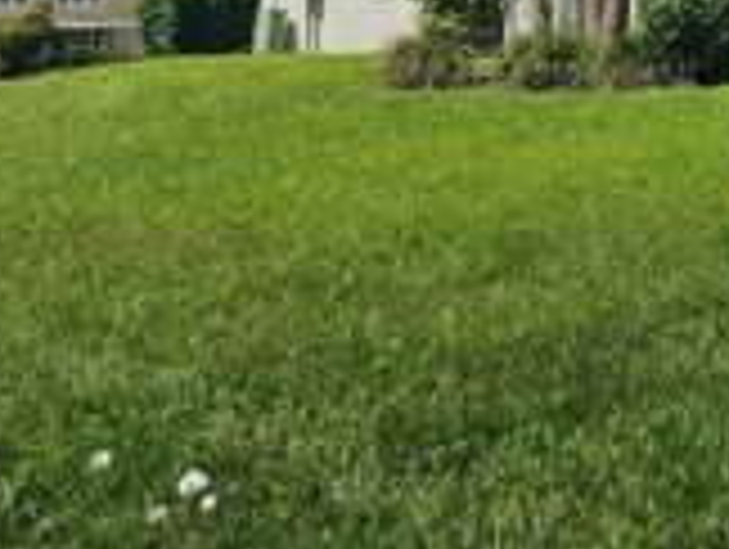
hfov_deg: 24.9
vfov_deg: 19.2
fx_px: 1434
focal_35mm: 68
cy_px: -256
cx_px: 936
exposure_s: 1/1461
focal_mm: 6.3
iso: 10
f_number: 1.7
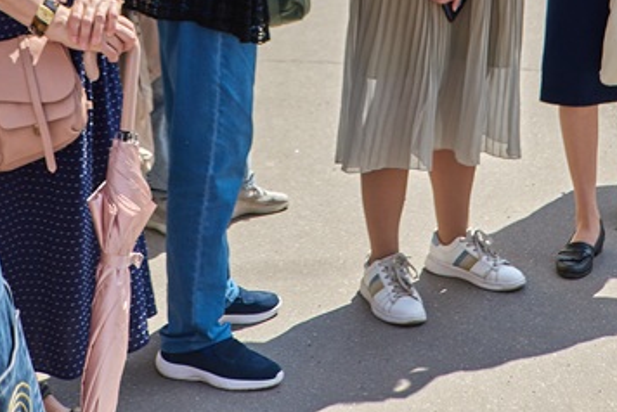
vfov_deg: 13.1
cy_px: -143
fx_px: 1732
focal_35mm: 101
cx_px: 334
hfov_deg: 20.2
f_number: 5
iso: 220
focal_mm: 36
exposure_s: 1/800
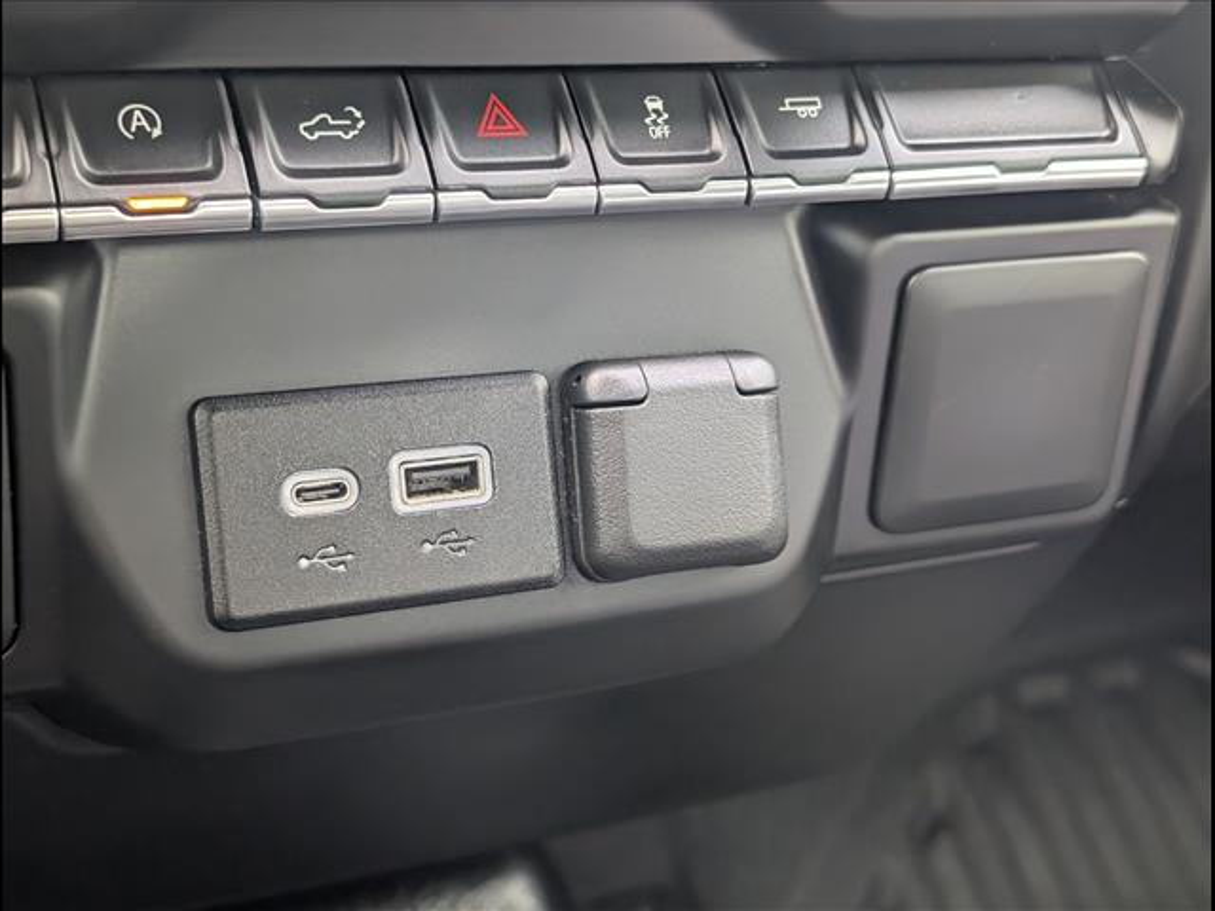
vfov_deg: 29.7
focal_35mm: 49
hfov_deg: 38.9
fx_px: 1720
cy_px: 456
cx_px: 608
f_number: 1.68
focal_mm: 6.9
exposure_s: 1/75.2
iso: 617
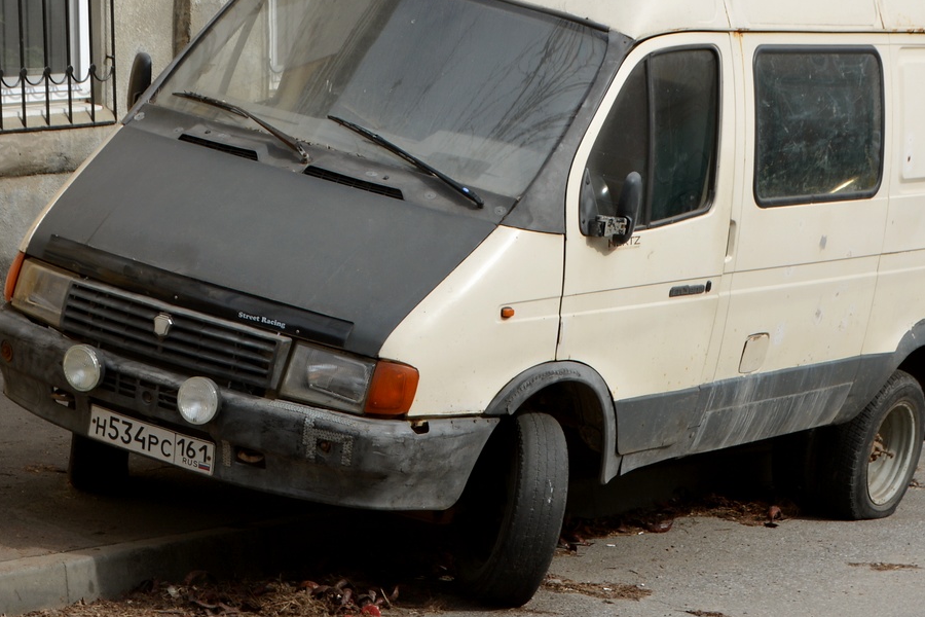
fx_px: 3340
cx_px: 501
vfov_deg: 10.5
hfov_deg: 15.8
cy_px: 156
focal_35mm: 130
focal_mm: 52
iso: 160
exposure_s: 1/250
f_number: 8
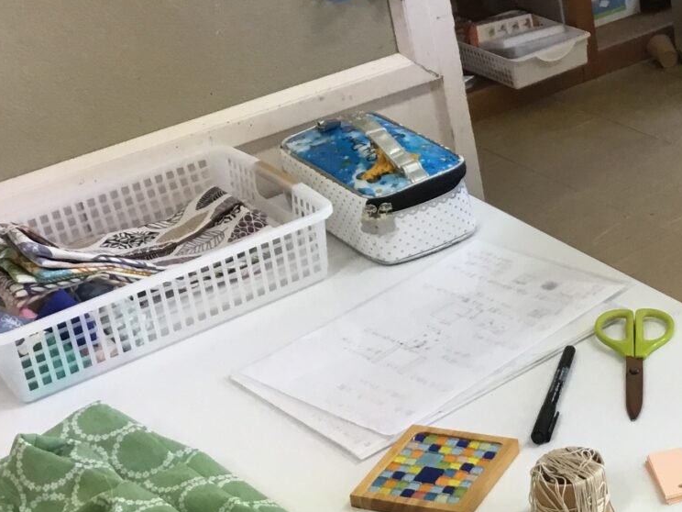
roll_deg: +3.9
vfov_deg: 19.6
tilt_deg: -26.9
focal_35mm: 75
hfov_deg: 24.5
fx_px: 1478
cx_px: 727
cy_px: 245
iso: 32
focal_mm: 3.3
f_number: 2.4
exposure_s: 1/30
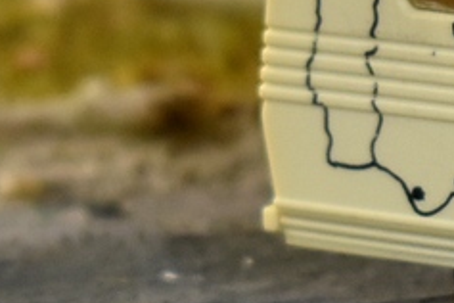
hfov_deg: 8.0
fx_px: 3190
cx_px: 709
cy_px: 26
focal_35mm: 253
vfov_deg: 5.4
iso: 800
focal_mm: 50
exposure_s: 1/60
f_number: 5.6
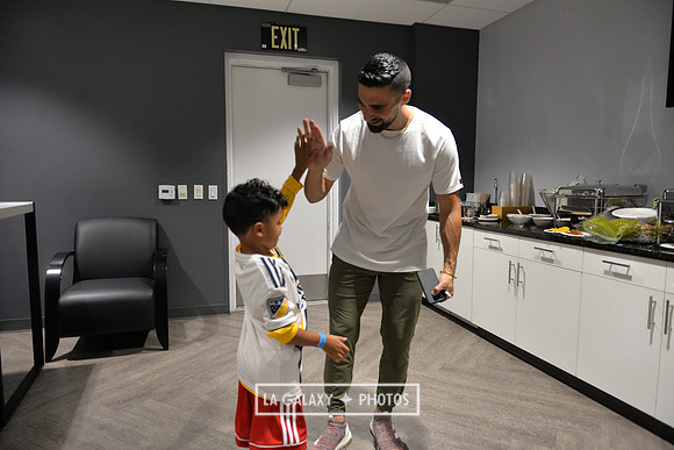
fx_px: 449
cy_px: 225
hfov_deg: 73.7
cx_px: 337
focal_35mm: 24
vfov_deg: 53.2
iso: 800
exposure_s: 1/80
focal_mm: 24
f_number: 2.8
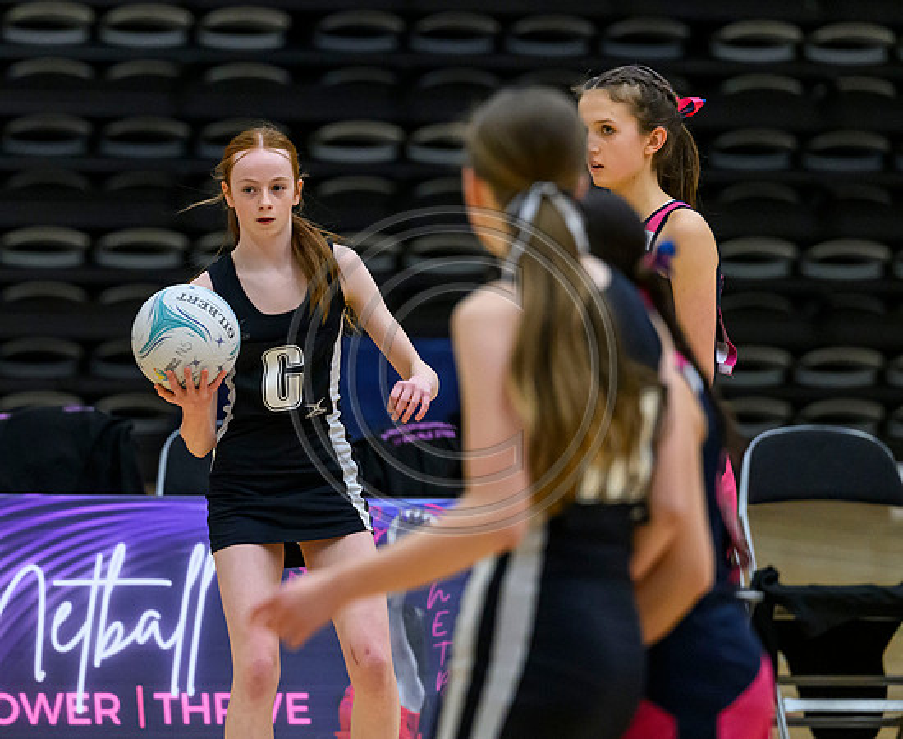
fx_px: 8837
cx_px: 232
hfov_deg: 5.8
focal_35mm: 328
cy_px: 345
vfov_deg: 4.8
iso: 6400
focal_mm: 200
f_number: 3.5
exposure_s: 1/1000
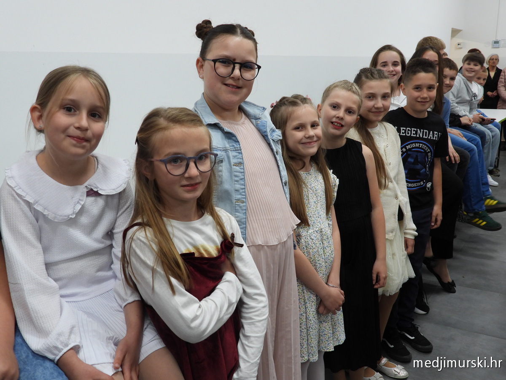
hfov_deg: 52.6
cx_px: 253
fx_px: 512
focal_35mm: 35
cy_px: 190
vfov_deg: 40.7
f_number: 3.2
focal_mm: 6.3
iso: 200
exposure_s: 1/30
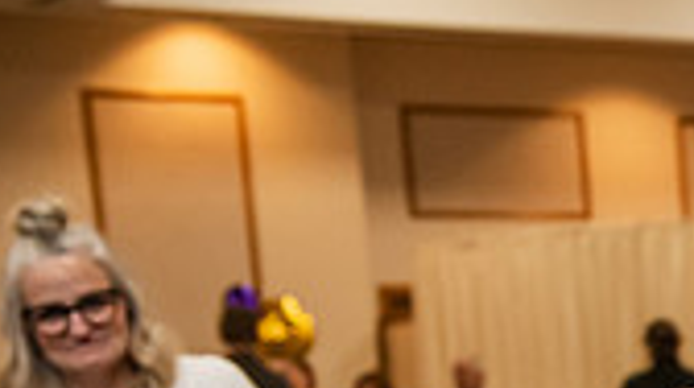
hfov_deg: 13.6
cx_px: 1165
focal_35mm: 145
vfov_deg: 8.1
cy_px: 683
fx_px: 2665
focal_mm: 40
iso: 2000
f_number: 3.5
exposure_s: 1/200
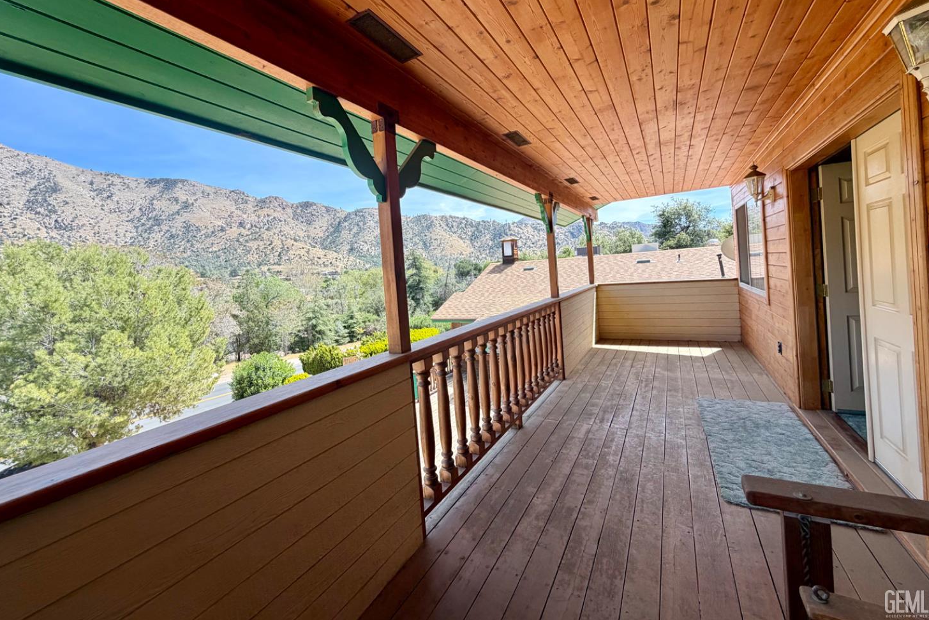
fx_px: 387
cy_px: 275
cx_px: 464
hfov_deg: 100.4
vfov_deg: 77.1
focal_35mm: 15
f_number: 2.2
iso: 64
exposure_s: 1/502
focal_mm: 2.22
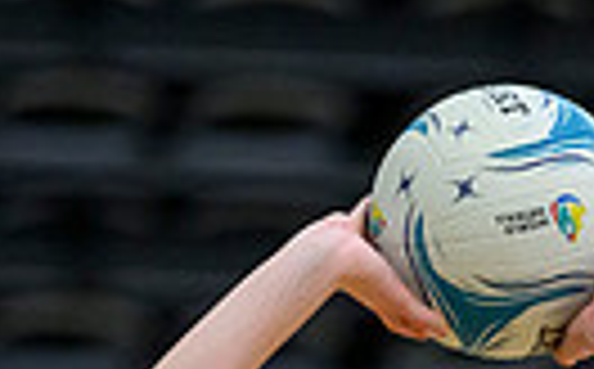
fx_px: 16856
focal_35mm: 1043
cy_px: 958
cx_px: 383
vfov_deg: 1.3
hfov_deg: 2.0
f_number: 2.8
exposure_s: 1/1000
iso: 6400
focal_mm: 200
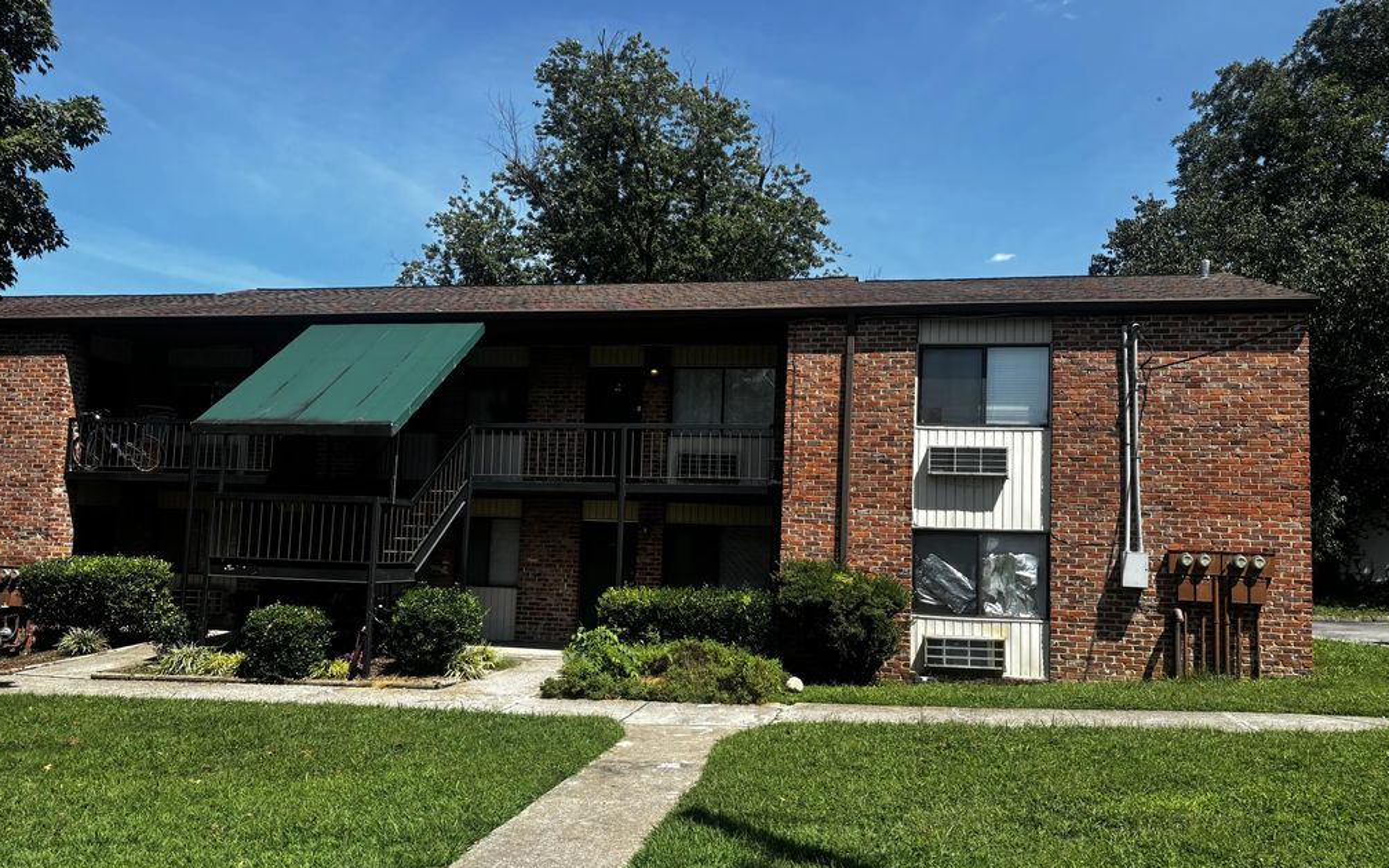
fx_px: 1060
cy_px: 452
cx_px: 696
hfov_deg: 66.5
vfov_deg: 44.5
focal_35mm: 28
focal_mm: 5.96
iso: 50
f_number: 1.6
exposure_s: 1/2193
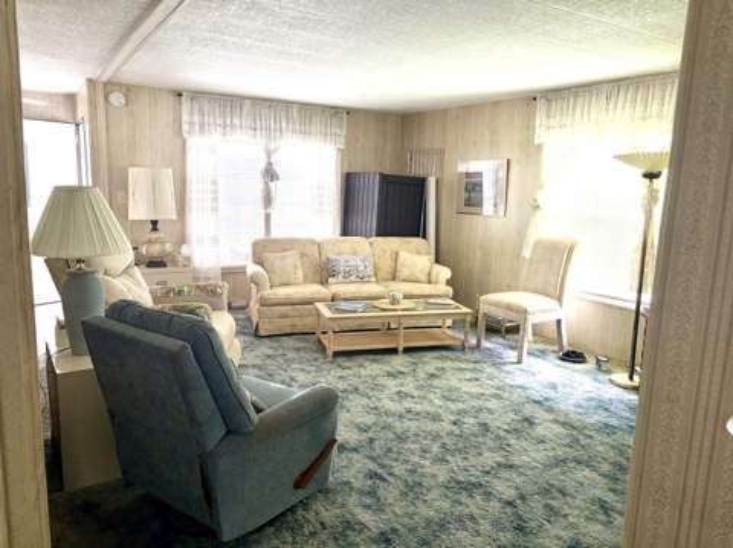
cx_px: 366
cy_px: 274
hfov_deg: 67.4
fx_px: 550
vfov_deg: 53.0
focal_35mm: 26
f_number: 1.6
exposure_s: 1/66
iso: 125
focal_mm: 5.96
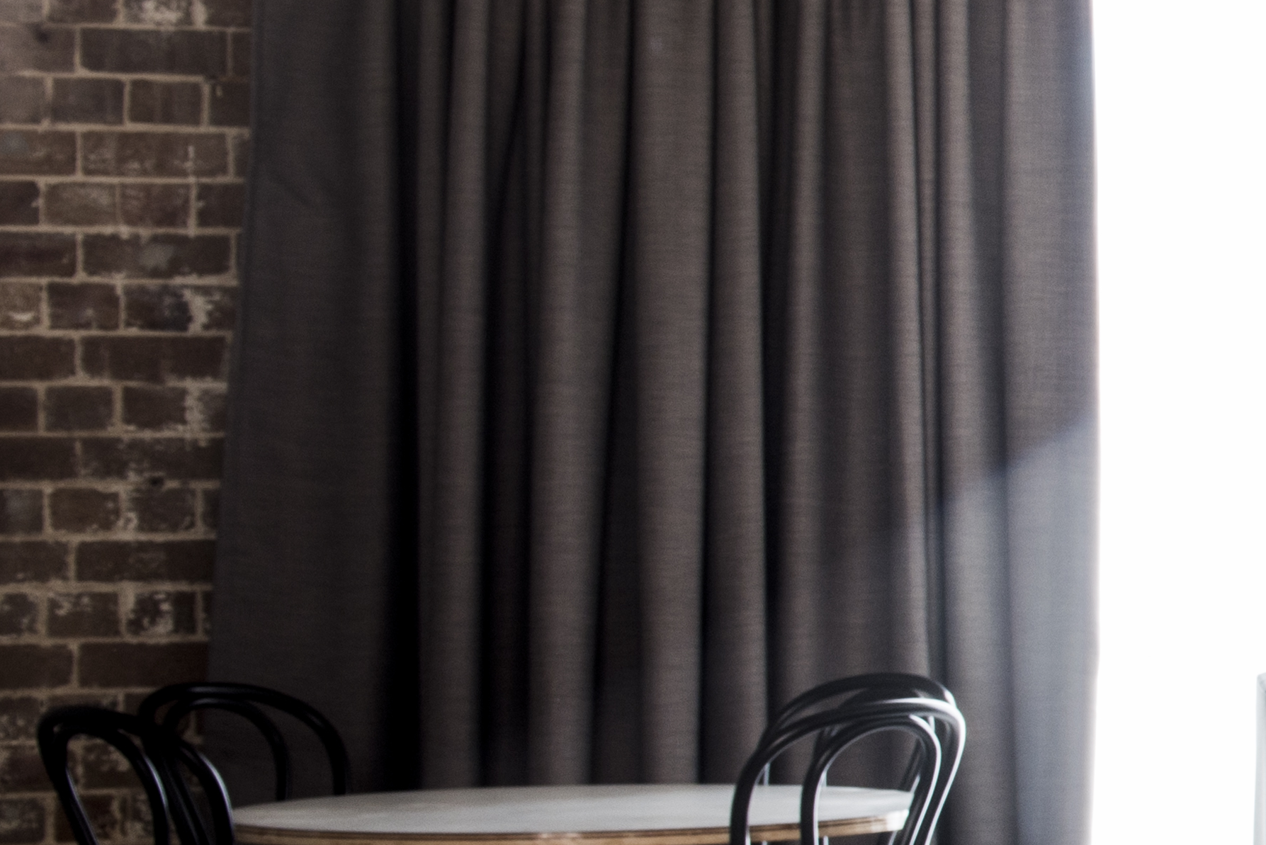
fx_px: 4925
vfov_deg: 9.8
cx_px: 2167
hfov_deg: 13.4
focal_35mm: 140
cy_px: 536
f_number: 11
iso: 100
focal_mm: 34
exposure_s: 5
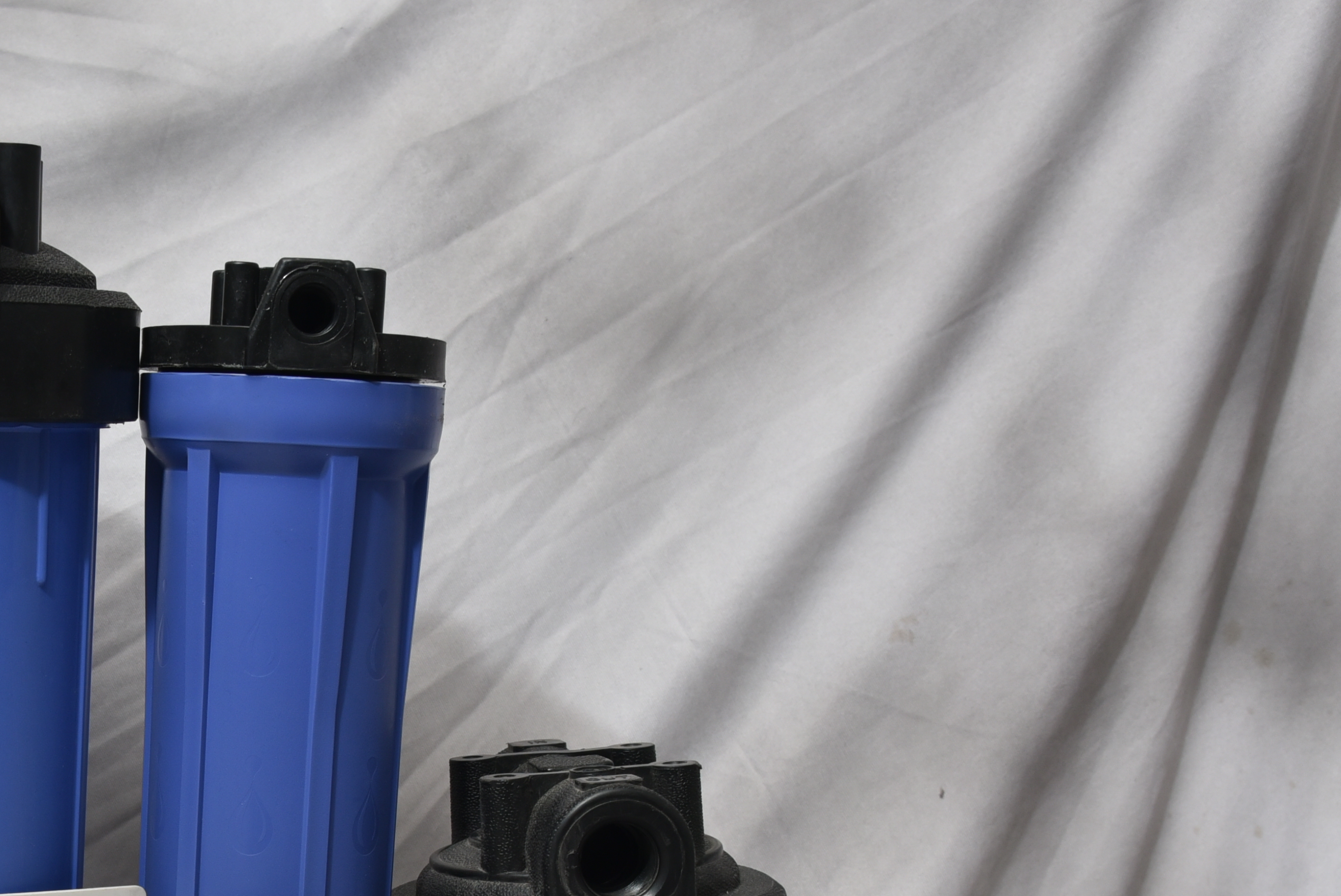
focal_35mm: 68
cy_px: 872
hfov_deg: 28.4
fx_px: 2534
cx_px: 116
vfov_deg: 19.5
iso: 320
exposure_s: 1/160
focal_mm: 32
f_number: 6.3
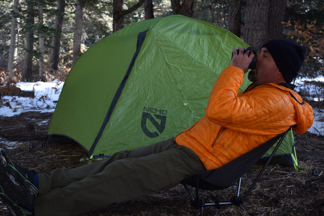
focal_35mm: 46
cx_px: 162
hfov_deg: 42.3
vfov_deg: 28.9
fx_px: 418
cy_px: 108
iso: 100
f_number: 4.2
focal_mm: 31
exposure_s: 1/60
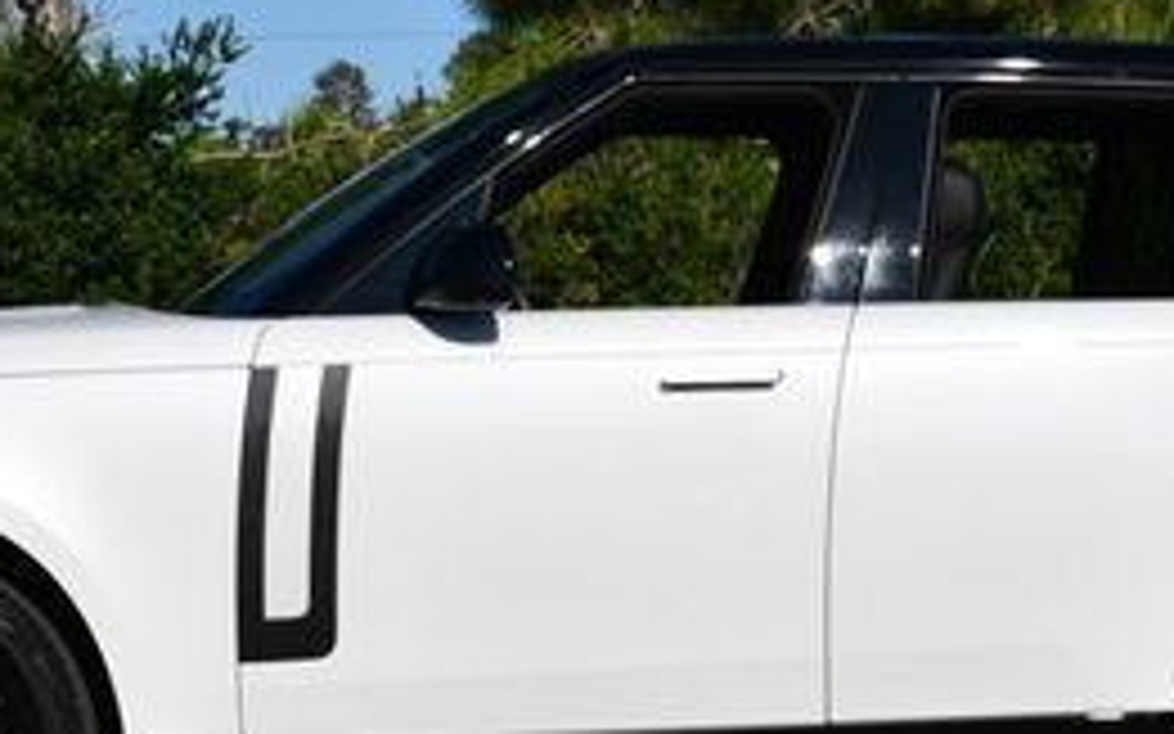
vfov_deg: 9.3
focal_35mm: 140
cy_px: 216
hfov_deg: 14.9
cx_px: 697
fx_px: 4478
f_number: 10
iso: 100
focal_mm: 28
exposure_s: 1/400
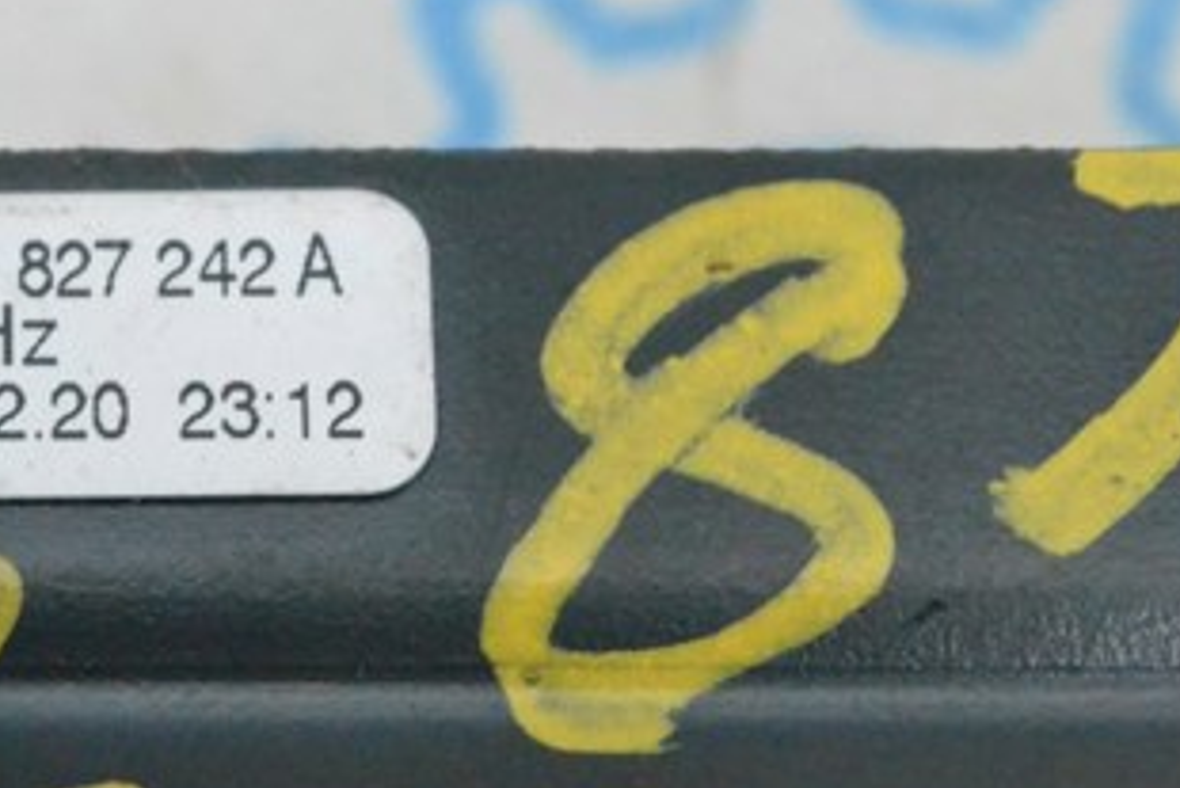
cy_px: 270
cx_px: -11
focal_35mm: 170
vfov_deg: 8.1
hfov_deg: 11.9
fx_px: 5576
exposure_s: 1/125
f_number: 10
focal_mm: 55
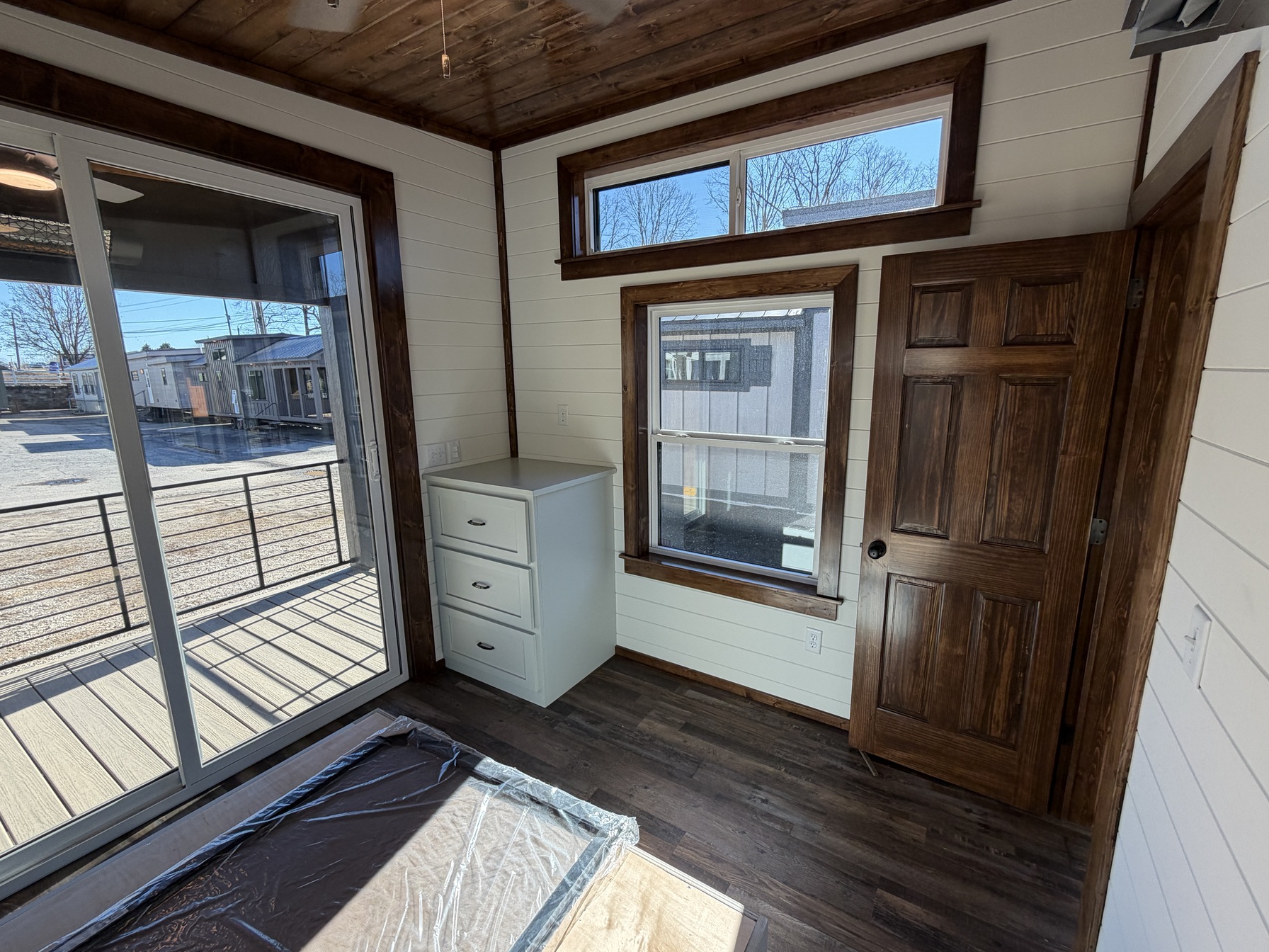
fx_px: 550
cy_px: 474
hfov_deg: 98.1
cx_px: 653
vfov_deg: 81.7
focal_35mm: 15
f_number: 2.2
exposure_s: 1/171
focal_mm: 2.22
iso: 40
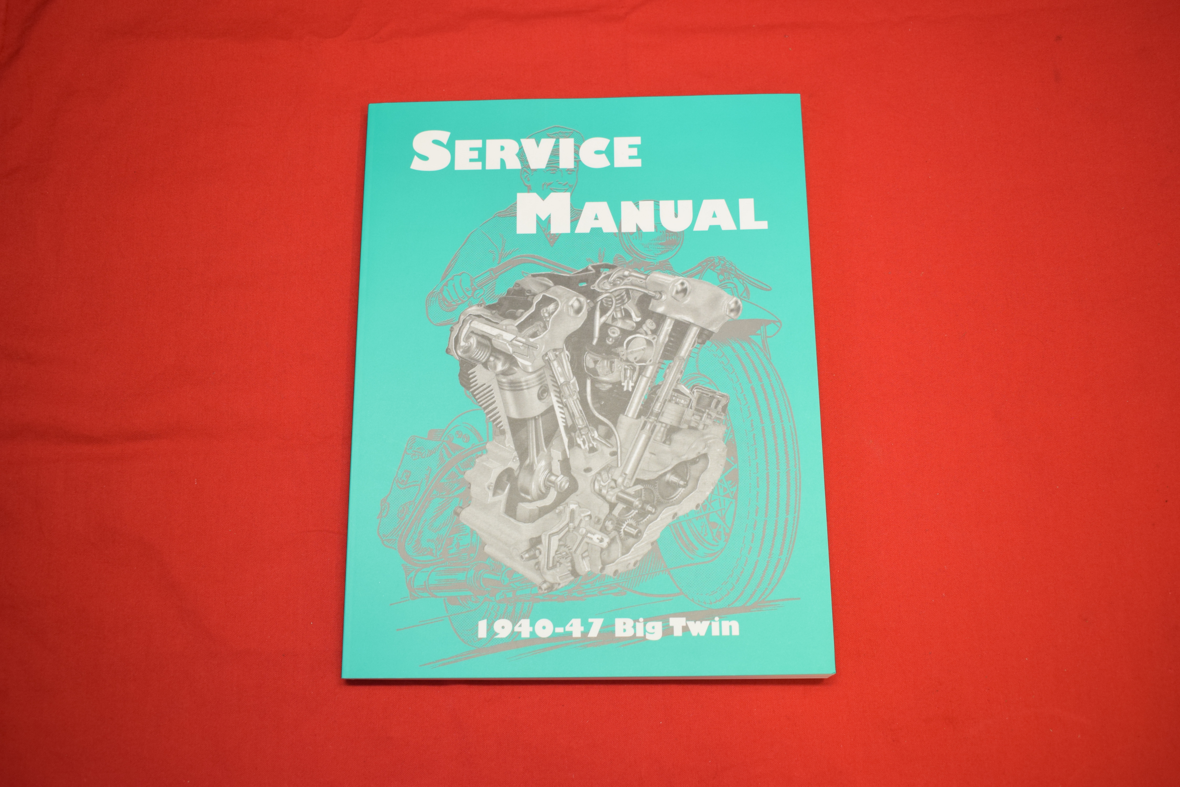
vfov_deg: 36.9
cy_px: 394
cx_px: 590
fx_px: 1180
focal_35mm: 36
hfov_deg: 53.1
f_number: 5
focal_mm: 24
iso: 500
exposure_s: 1/60
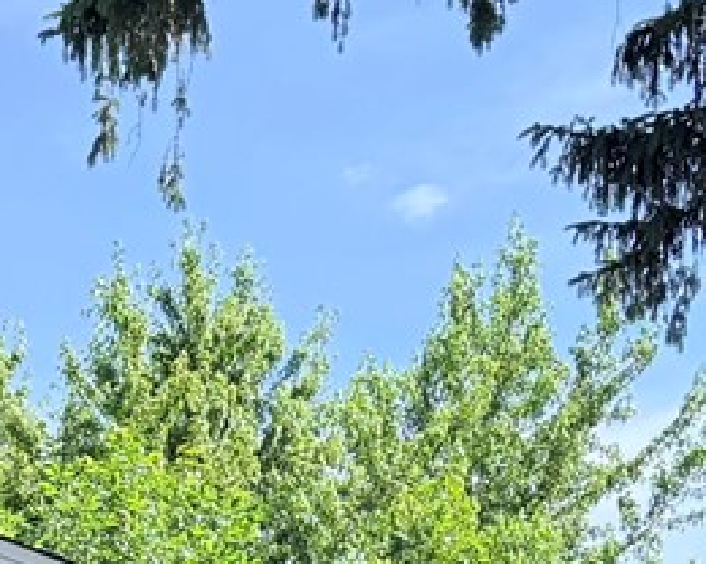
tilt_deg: +0.5
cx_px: -225
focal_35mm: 144
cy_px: 1323
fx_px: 3009
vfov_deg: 9.6
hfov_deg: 12.9
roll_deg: +0.1
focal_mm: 6.76
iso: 100
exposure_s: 1/1812
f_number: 1.78
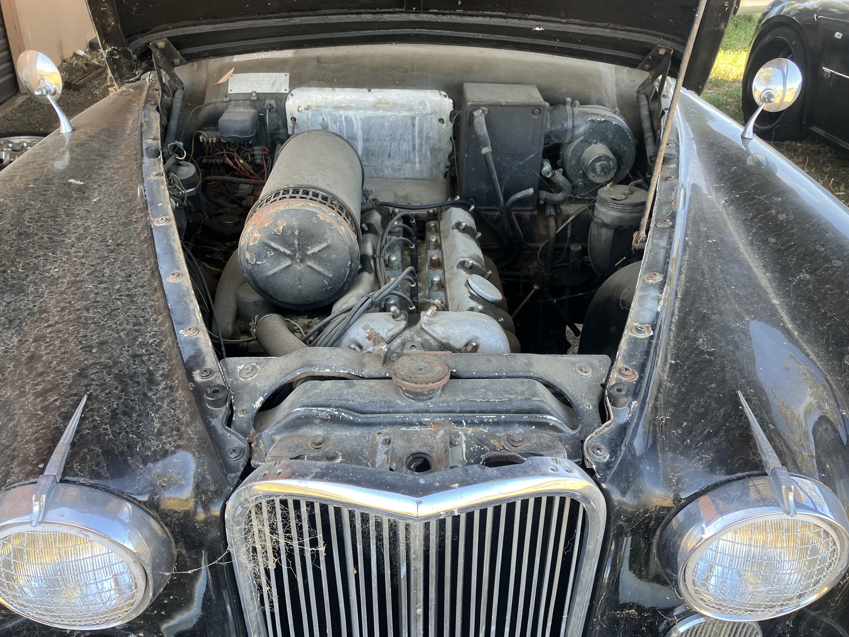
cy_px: 318
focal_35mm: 28
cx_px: 424
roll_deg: -3.3
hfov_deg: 63.4
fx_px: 687
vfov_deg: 49.7
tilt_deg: -30.0
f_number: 1.8
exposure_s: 1/121
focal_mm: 3.99
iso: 64
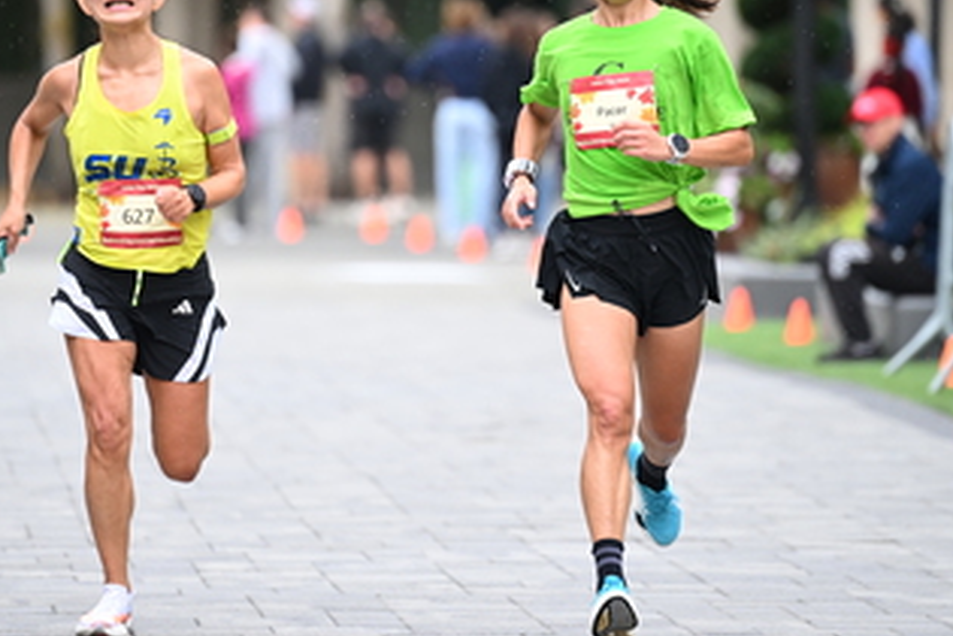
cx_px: 421
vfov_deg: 3.9
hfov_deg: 5.9
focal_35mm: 349
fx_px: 9238
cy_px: 135
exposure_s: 1/1250
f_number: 2.8
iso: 1250
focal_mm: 200
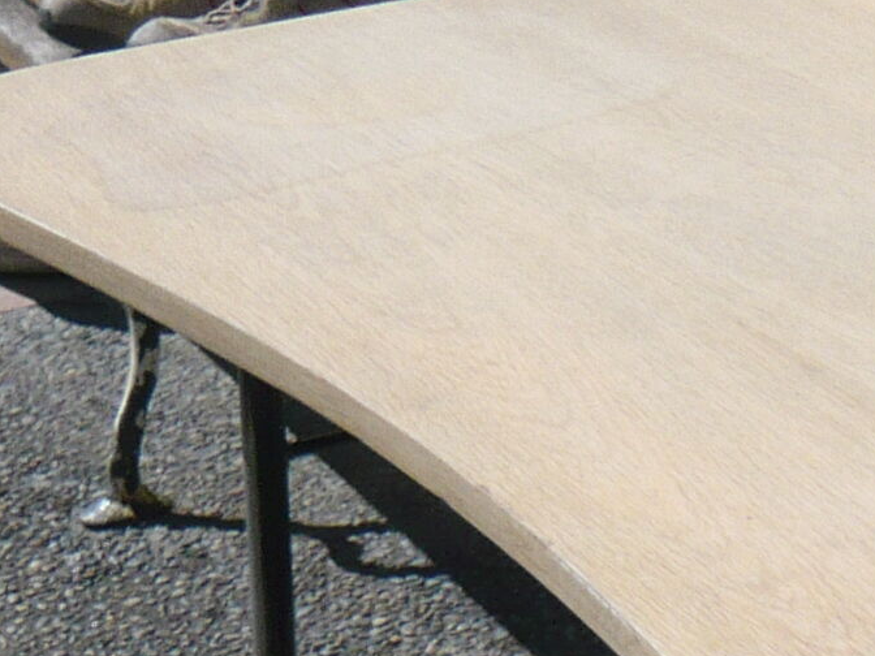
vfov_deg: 10.7
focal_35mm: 128
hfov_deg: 14.7
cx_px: 1143
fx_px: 3235
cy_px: 1286
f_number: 8
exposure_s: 1/320
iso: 100
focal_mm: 4.6
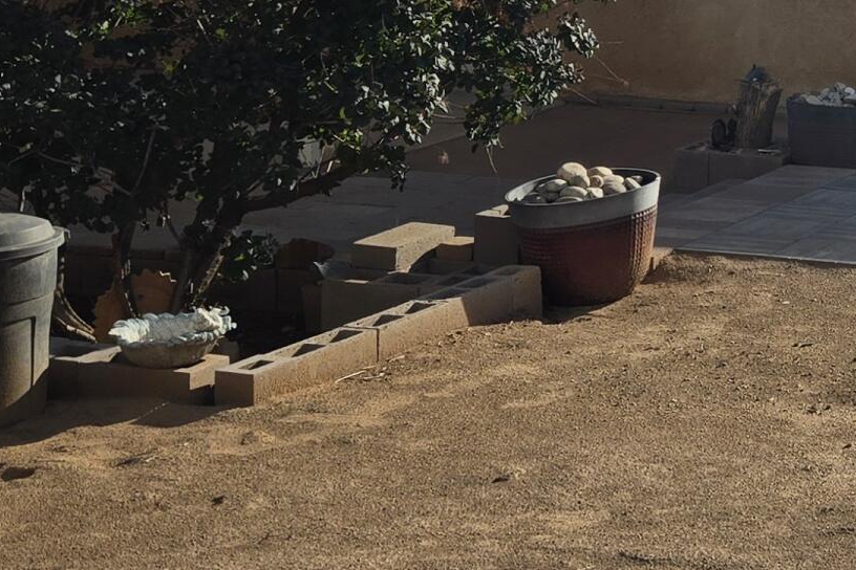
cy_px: -62
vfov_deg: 15.1
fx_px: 2092
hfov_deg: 20.4
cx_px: 1216
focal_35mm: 88
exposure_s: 1/2921
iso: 32
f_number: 1.8
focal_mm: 5.4
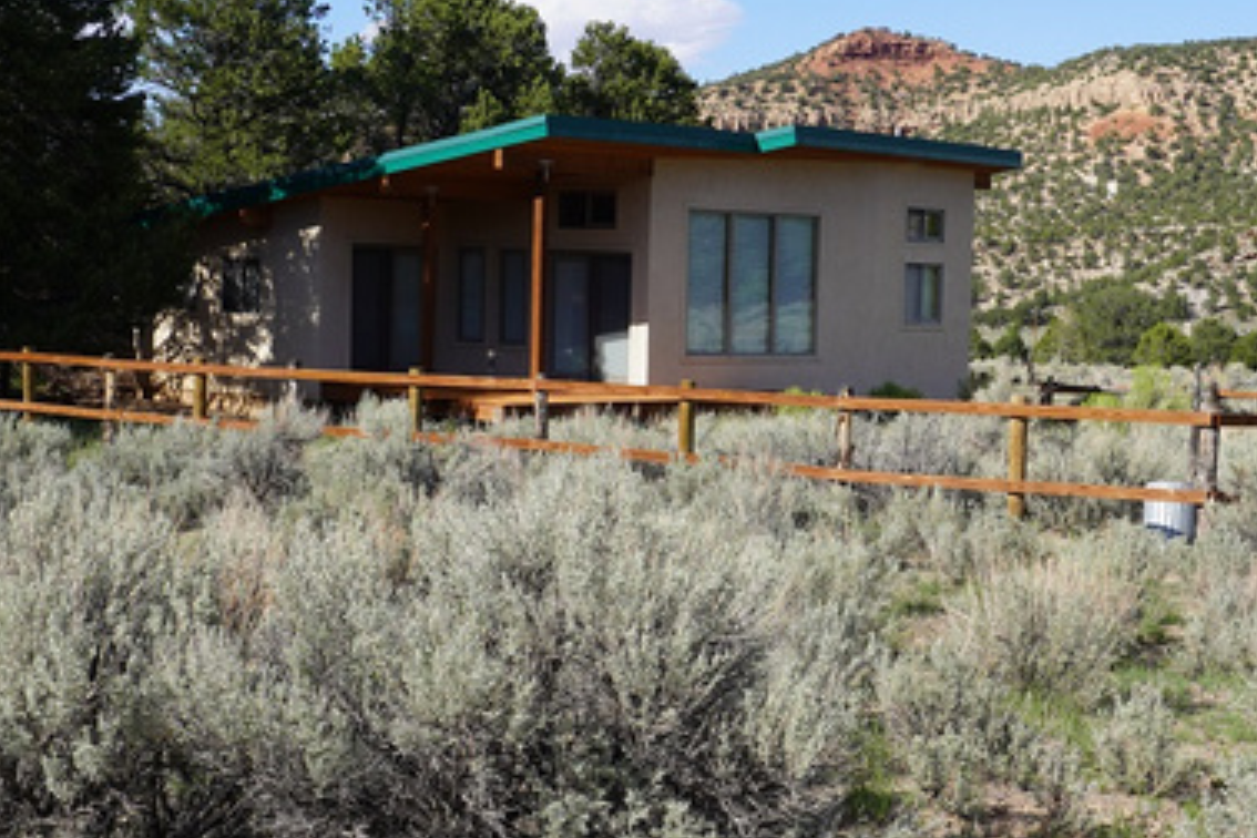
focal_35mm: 66
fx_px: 2304
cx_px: 838
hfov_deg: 30.3
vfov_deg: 20.6
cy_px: 514
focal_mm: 26
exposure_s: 1/125
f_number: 11
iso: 100
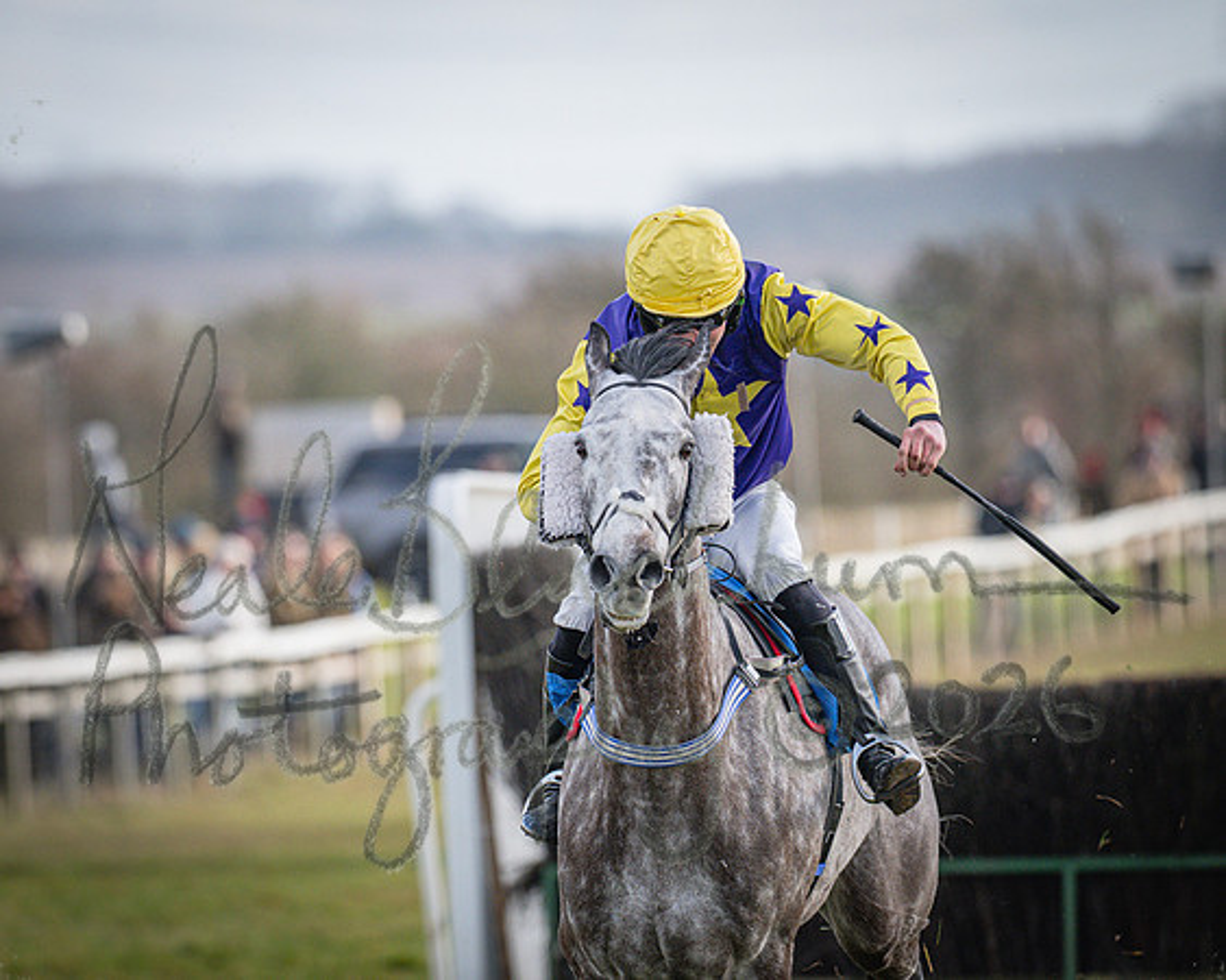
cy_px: 490
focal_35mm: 676
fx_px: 24521
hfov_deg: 2.9
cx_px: 490
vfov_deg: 2.3
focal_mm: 400
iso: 800
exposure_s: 1/2000
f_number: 5
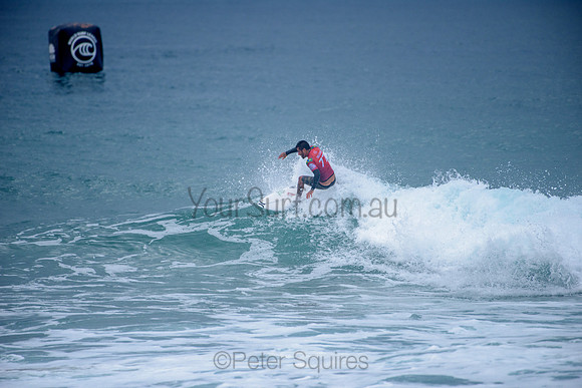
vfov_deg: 2.8
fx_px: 8085
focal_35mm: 500
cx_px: 291
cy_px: 194
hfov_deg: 4.1
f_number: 5.6
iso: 220
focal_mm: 500
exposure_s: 1/2000
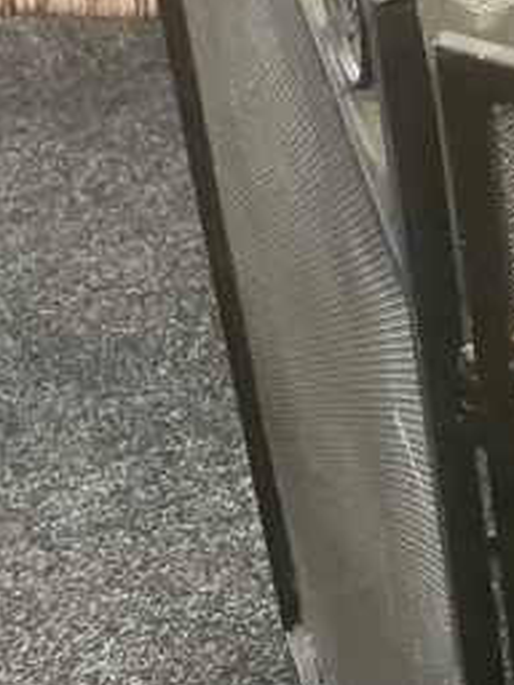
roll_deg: +2.6
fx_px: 2217
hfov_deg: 12.5
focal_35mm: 112
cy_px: 423
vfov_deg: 17.5
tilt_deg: -33.1
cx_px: 808
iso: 400
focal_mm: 3.99
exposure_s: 1/25
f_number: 1.8
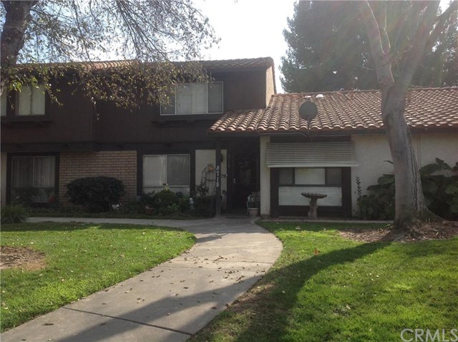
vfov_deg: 40.6
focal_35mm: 35
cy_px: 171
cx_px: 229
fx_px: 462
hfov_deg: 52.7
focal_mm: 4.28
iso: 50
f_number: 2.4
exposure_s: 1/817
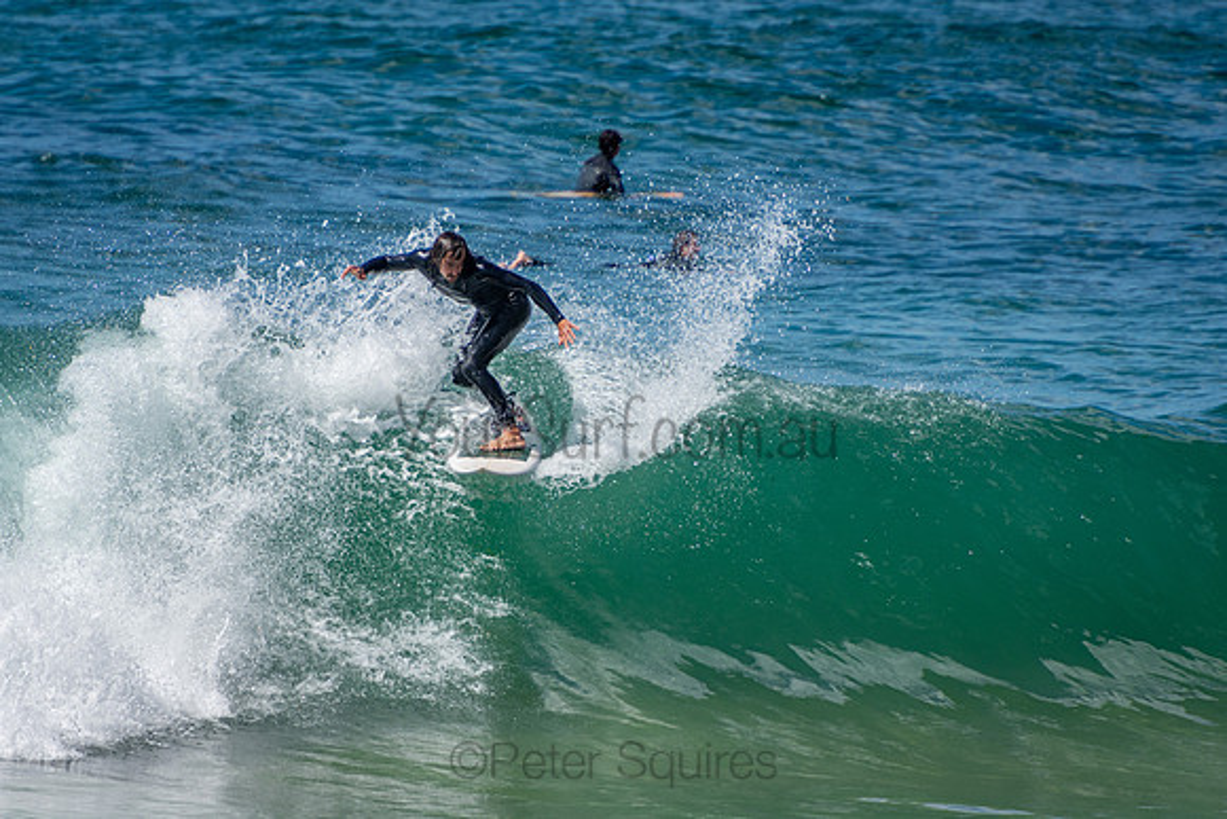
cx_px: 614
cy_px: 410
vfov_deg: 2.3
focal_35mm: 600
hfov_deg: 3.4
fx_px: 20454
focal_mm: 400
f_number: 5.6
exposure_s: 1/2000
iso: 320
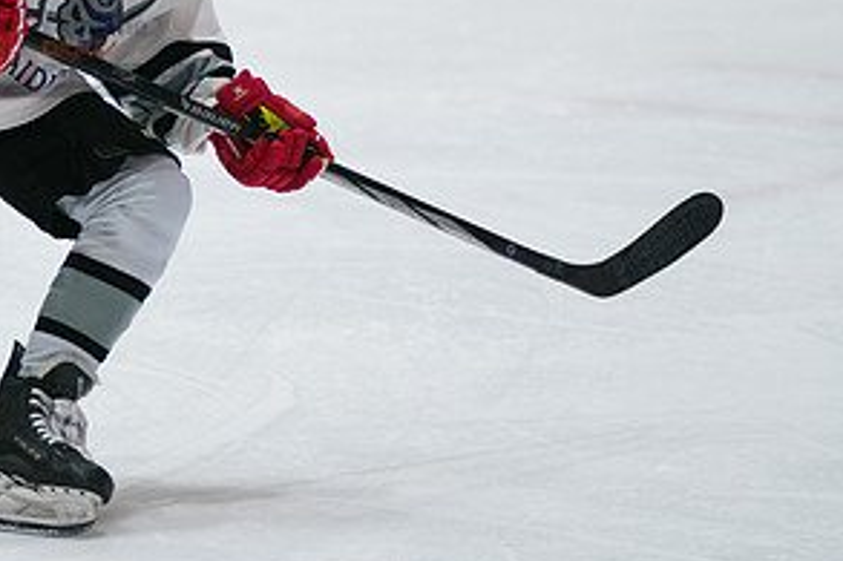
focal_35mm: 395
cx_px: 109
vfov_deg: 3.5
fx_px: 9244
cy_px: 19
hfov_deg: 5.2
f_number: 2.8
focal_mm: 166
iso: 3200
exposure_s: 1/1250
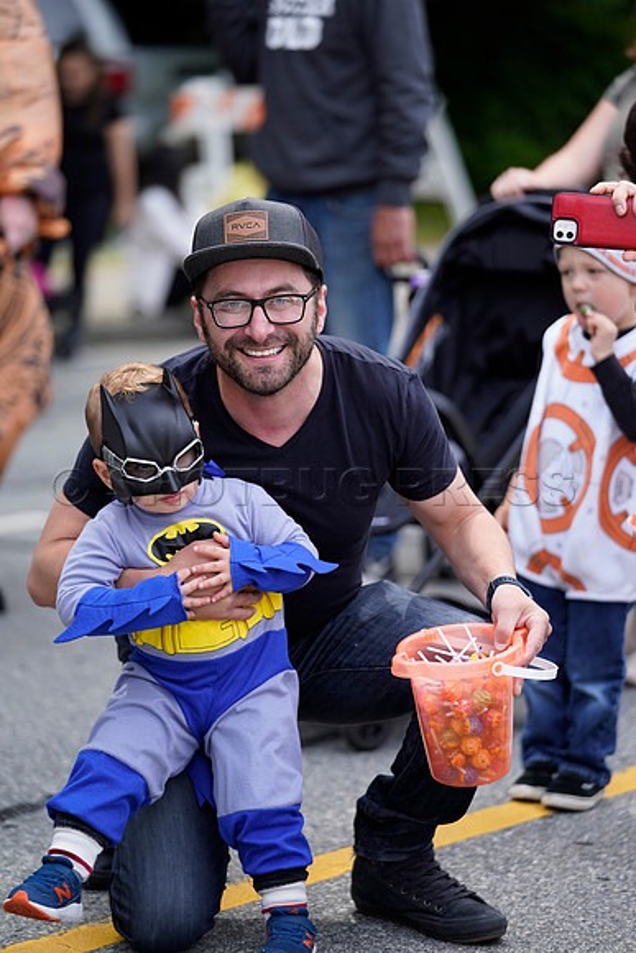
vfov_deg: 15.6
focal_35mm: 131
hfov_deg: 10.5
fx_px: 3469
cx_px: 318
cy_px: 476
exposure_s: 1/400
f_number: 2.8
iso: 320
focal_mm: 131
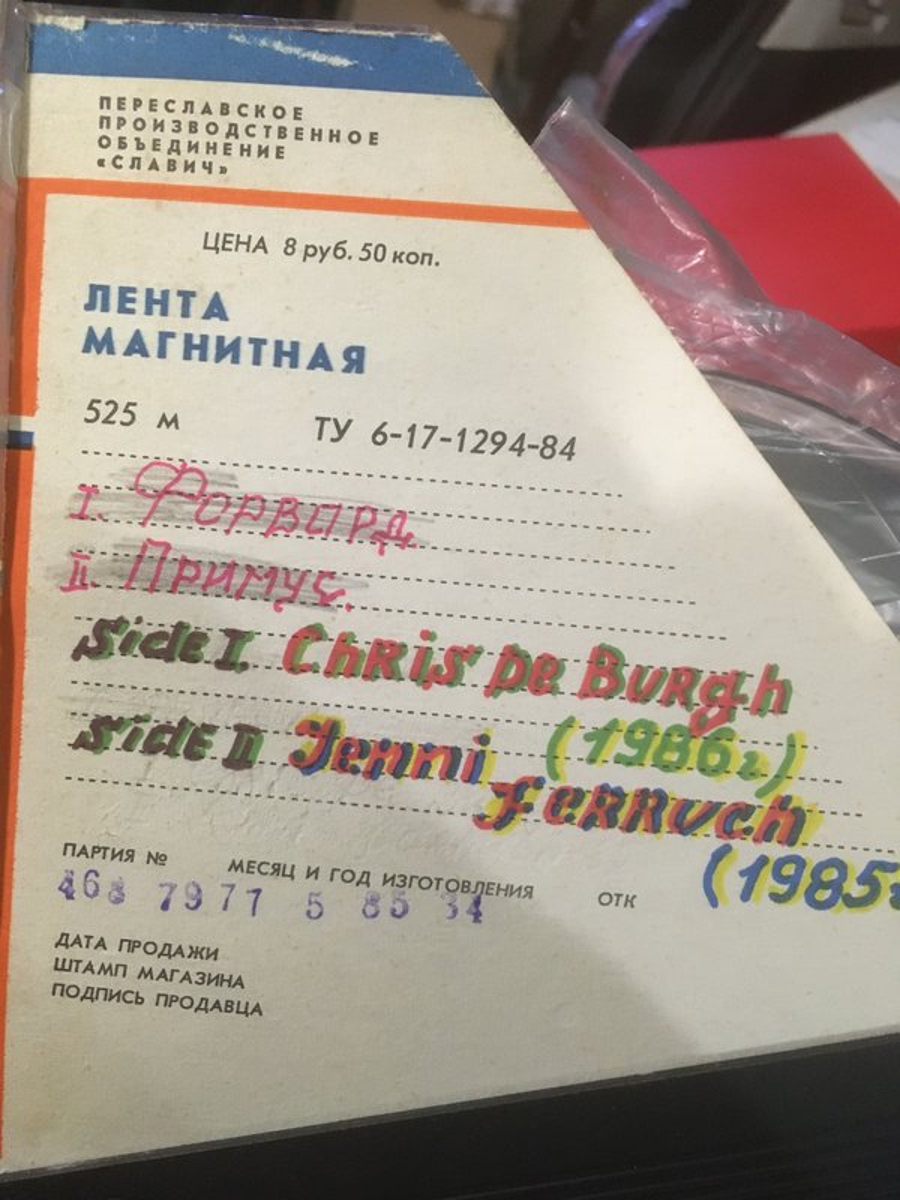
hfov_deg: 48.2
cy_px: 600
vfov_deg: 61.7
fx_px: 1005
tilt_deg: -44.7
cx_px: 450
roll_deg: -2.9
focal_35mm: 29
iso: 200
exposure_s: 1/17
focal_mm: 4.15
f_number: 2.2
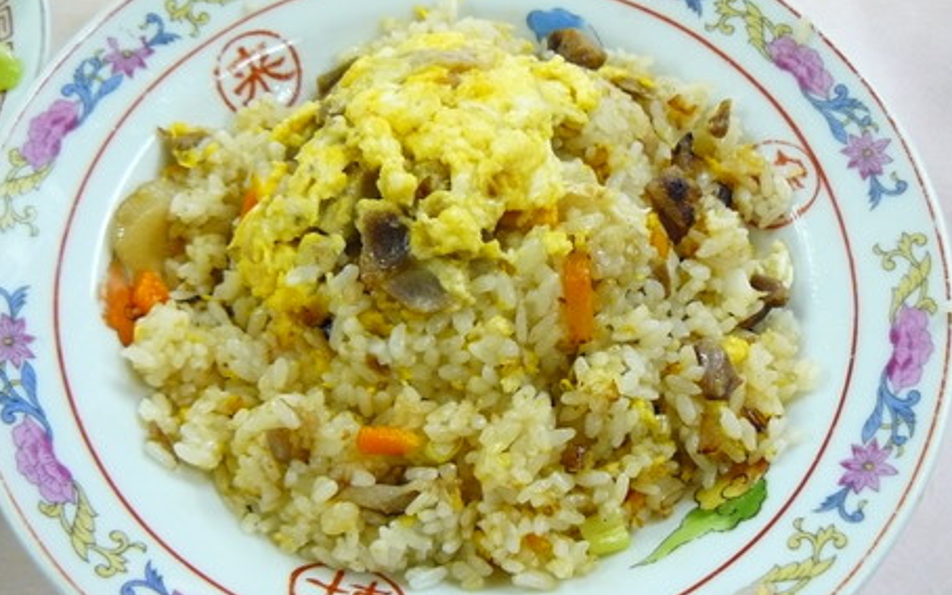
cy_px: 269
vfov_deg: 30.5
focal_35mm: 42
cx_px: 447
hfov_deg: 47.2
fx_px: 1090
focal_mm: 6
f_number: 2.8
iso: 400
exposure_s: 1/50
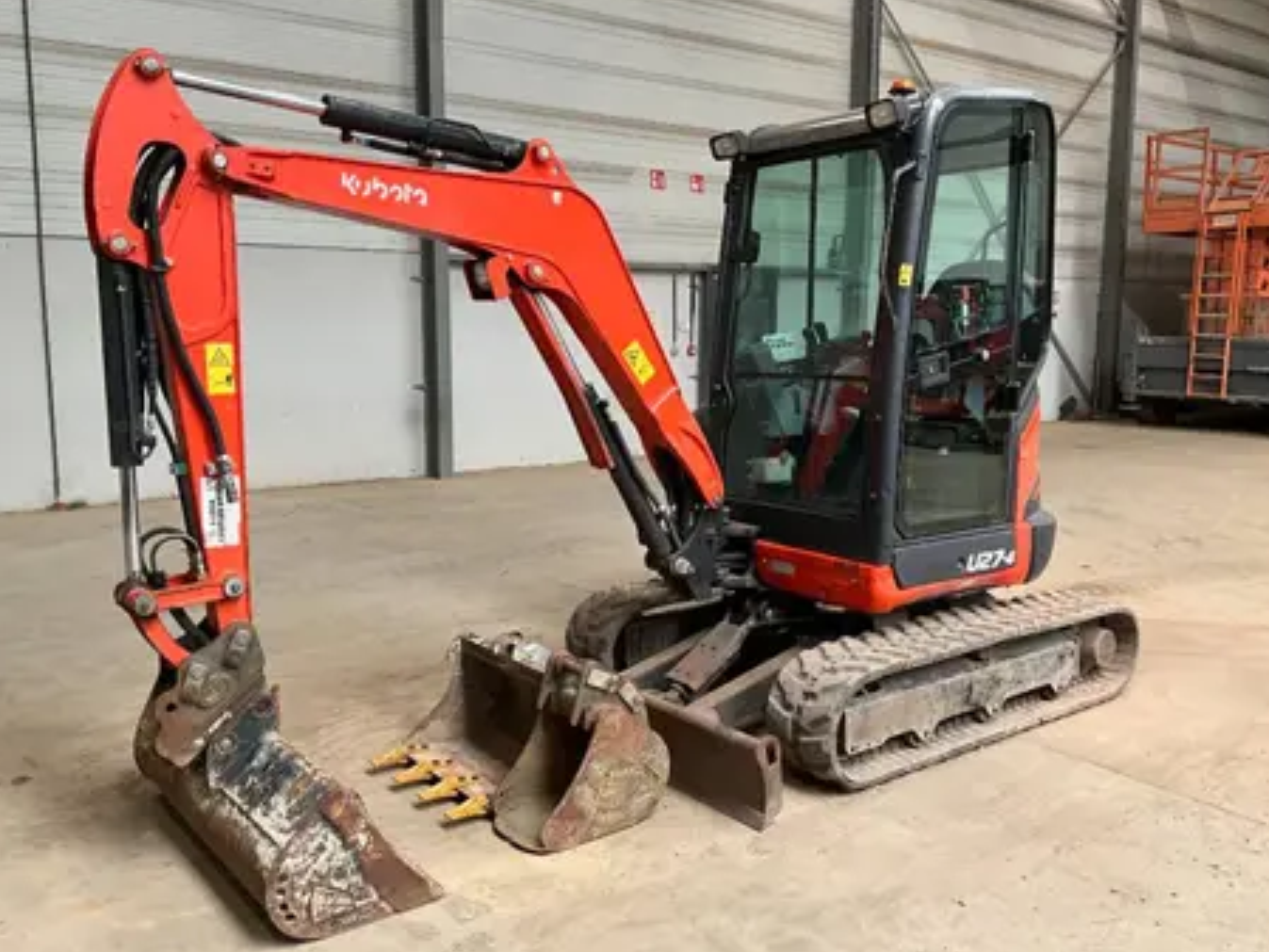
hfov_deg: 58.3
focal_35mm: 31
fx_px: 1137
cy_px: 489
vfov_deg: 45.5
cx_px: 622
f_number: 1.8
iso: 64
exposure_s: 1/85
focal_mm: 3
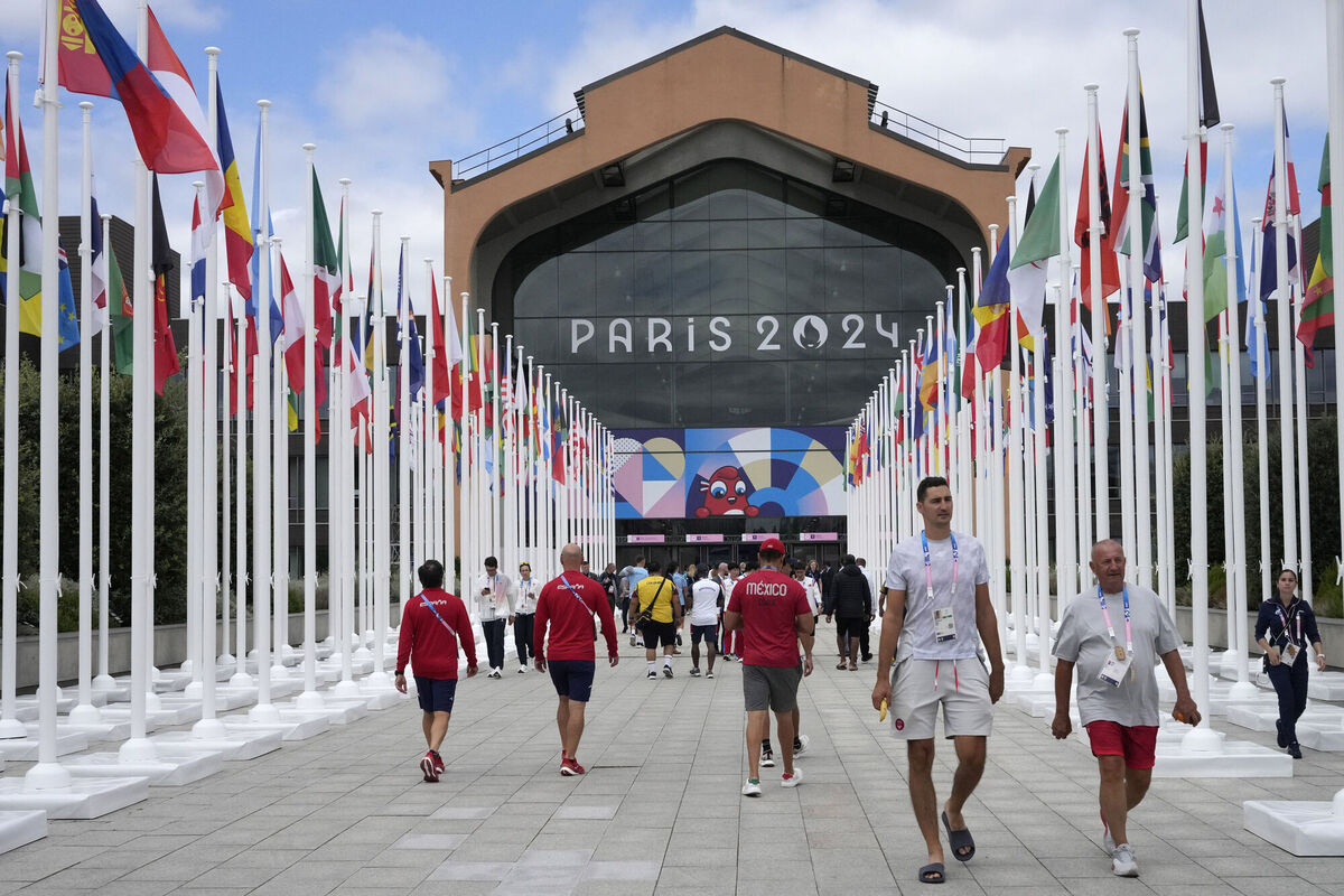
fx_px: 1680
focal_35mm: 45
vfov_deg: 29.9
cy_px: 448
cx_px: 672
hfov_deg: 43.6
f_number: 8
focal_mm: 45
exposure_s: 1/12800
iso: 4000
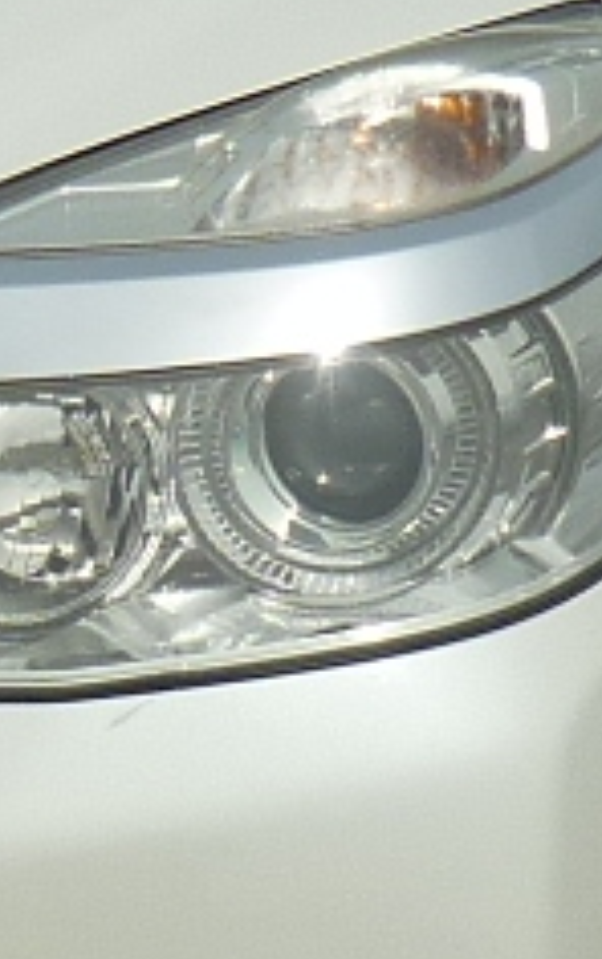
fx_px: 6206
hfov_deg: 5.5
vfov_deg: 8.8
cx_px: -350
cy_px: 463
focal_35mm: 237
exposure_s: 1/400
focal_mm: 5.5
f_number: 8
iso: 80
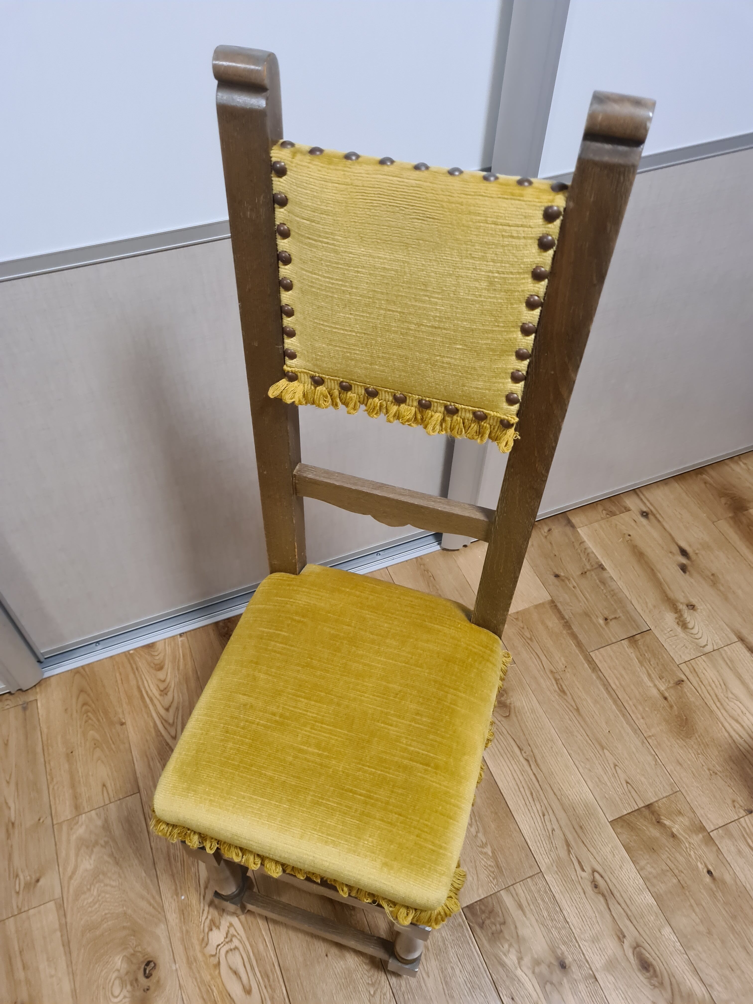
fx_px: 754
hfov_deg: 53.1
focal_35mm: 26
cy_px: 502
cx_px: 376
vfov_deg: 67.3
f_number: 1.8
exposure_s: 1/50
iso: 320
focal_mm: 5.4
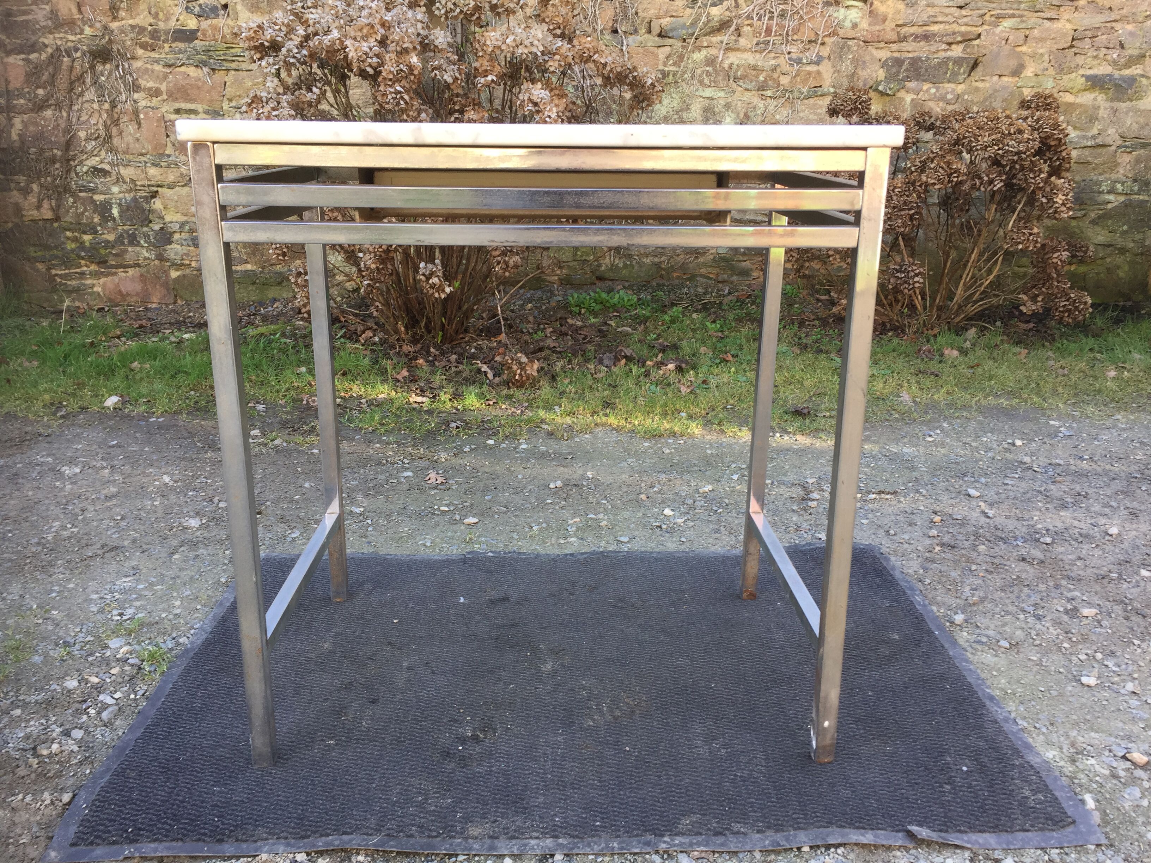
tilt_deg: -17.9
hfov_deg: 61.7
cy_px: 432
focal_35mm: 29
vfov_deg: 48.2
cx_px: 576
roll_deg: -1.4
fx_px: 964
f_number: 2.2
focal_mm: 4.15
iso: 40
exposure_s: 1/100
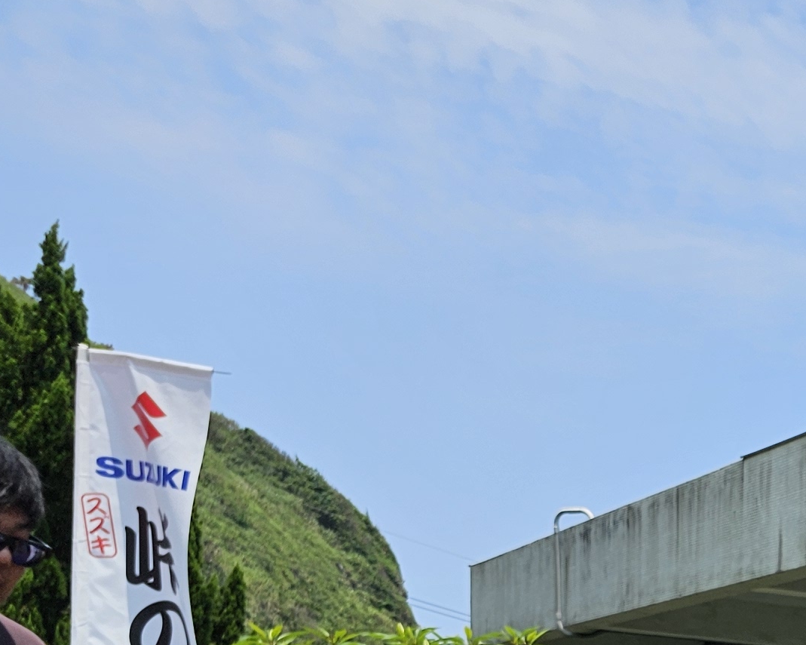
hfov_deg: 18.1
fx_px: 2004
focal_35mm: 84
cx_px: 1452
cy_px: 1040
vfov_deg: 16.3
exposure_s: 1/728
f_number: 1.7
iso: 10
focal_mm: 6.3
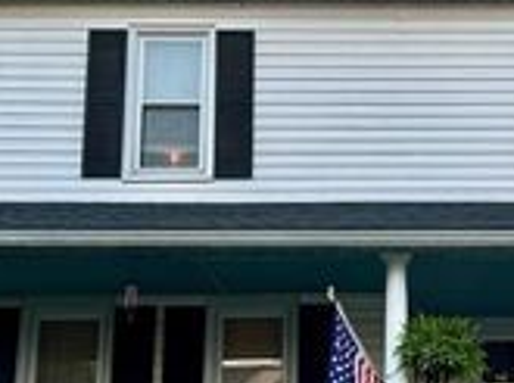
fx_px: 1170
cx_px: 421
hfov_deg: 24.3
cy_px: 276
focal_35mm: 79
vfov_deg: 18.5
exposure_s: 1/121
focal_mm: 5.7
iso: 80
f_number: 1.5
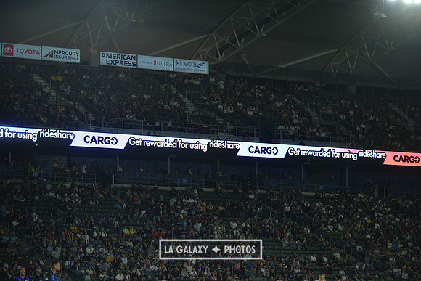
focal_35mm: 135
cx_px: 210
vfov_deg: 10.2
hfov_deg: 15.2
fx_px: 1579
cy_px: 140
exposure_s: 1/2000
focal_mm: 135
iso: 1600
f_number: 2.8
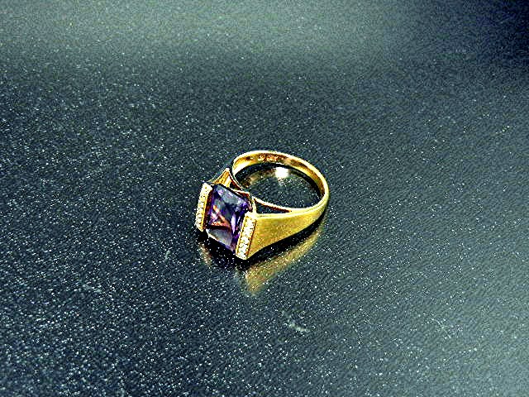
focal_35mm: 59
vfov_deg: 24.8
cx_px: 264
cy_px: 198
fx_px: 902
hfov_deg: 32.7
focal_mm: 10.6
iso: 800
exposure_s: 1/30
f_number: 8
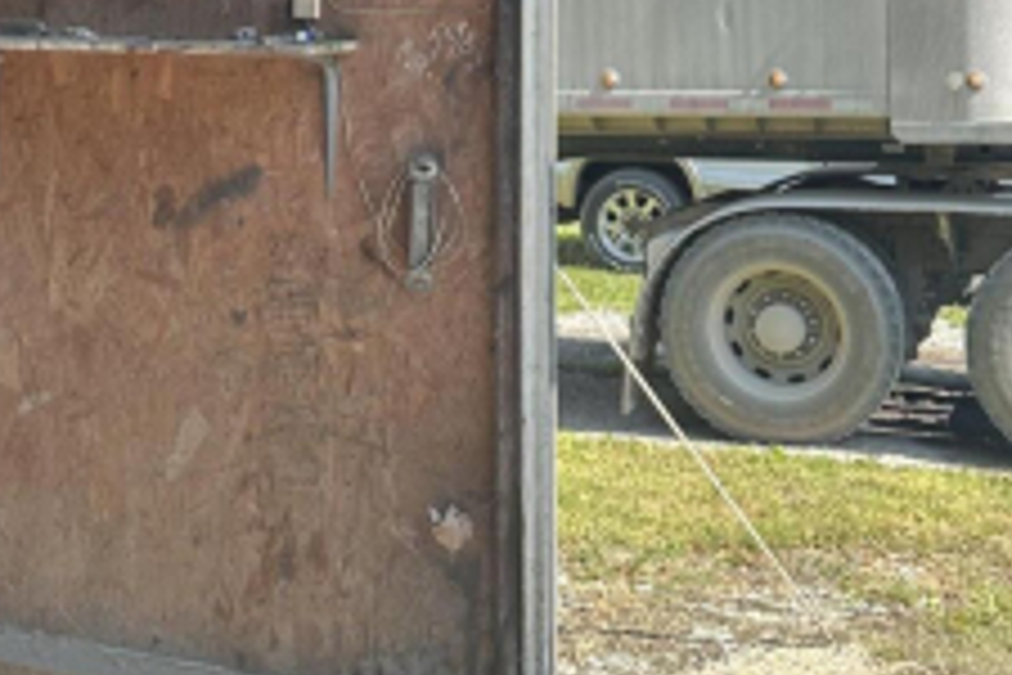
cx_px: 315
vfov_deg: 18.0
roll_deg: -0.2
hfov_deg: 27.1
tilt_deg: -0.6
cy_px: 20
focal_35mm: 74
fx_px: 2080
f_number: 1.78
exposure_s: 1/1029
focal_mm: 6.86
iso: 80
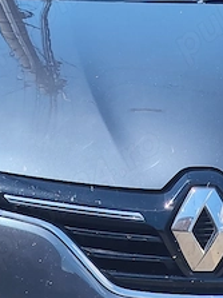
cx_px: 167
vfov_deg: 11.5
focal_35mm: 172
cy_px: 241
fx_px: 1479
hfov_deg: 8.6
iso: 52
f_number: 1.7
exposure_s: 1/669
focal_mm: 5.24
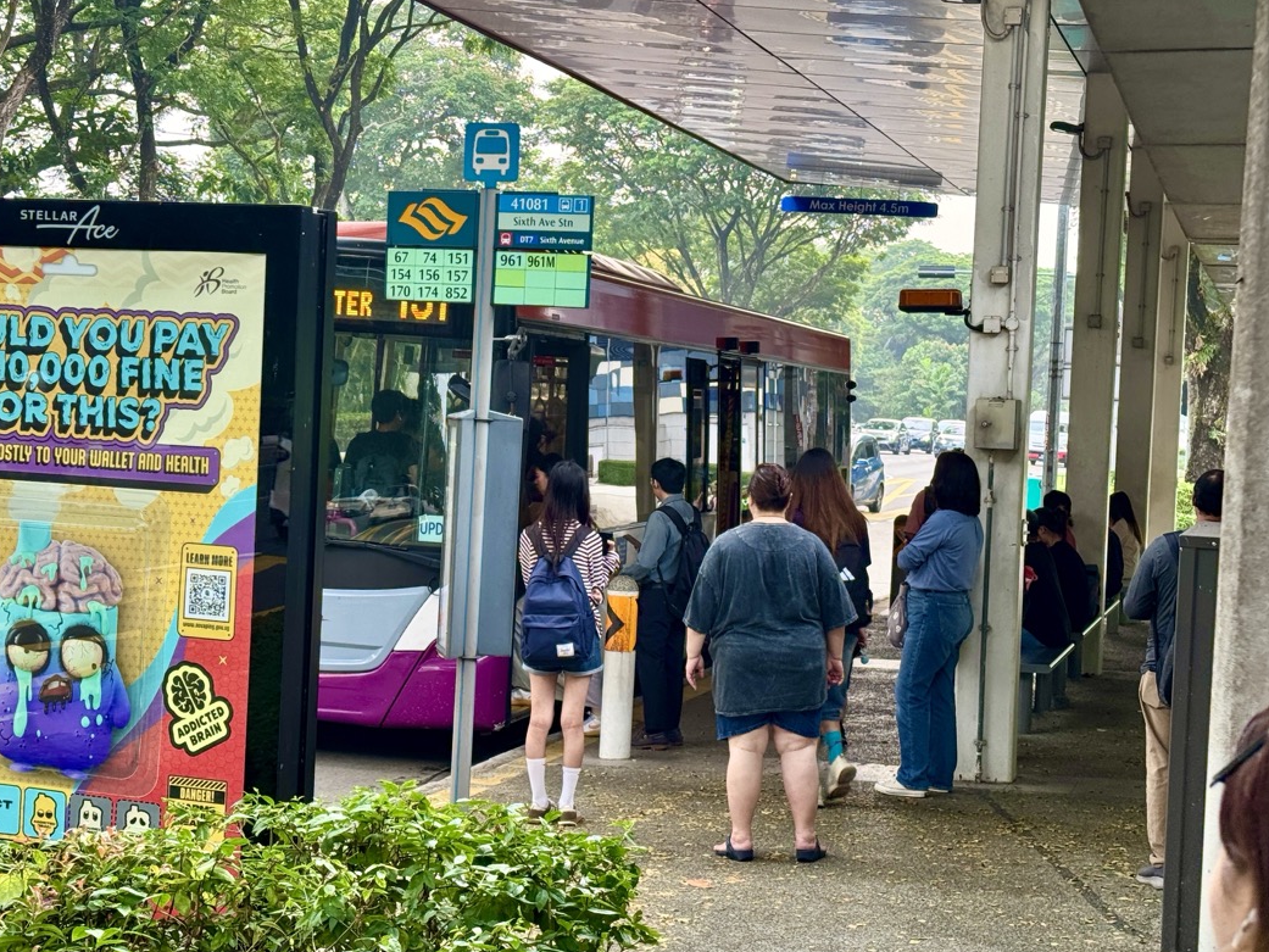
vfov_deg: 24.8
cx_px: 569
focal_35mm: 59
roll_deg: -1.5
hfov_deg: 32.7
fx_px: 2163
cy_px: 458
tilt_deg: -5.0
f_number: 1.78
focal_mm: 6.76
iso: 64
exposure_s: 1/159
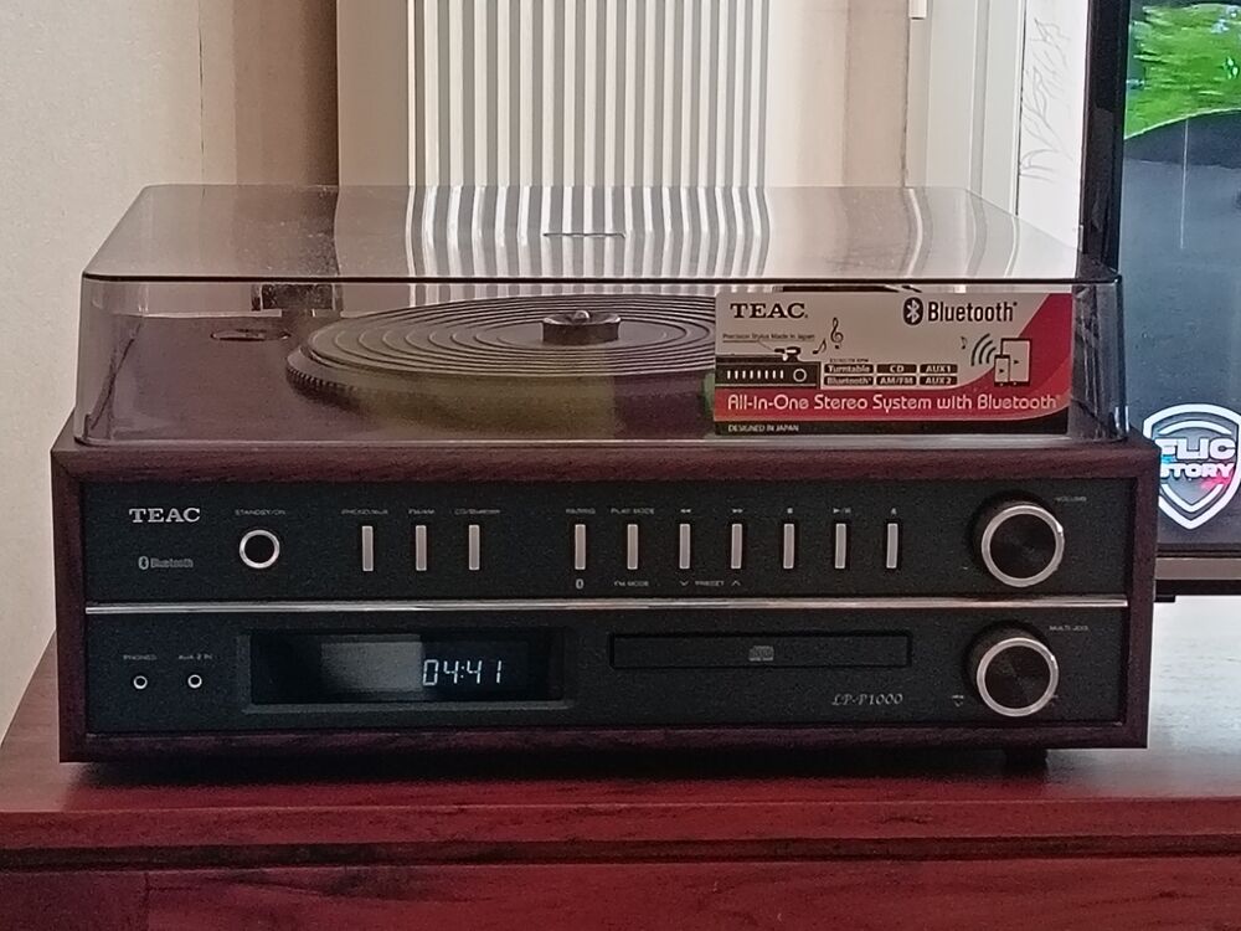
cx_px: 620
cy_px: 466
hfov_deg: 25.3
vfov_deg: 19.1
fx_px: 2760
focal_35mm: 77
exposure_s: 1/25
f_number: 1.75
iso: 953
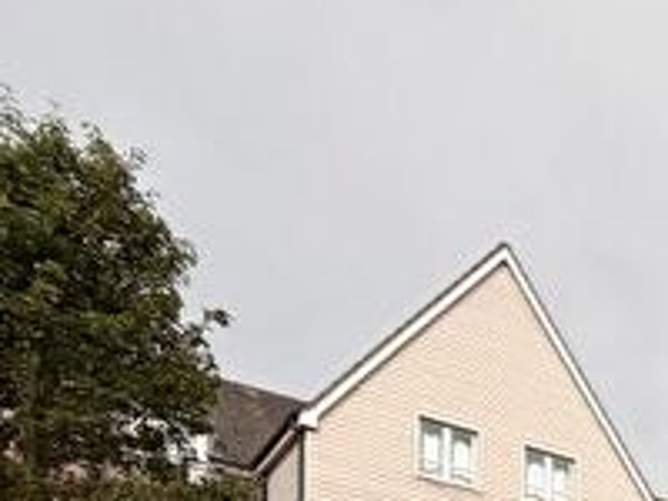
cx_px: 1089
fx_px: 946
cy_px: 803
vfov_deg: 22.6
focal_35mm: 49
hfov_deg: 25.0
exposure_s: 1/770
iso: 32
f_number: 2.2
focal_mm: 2.22
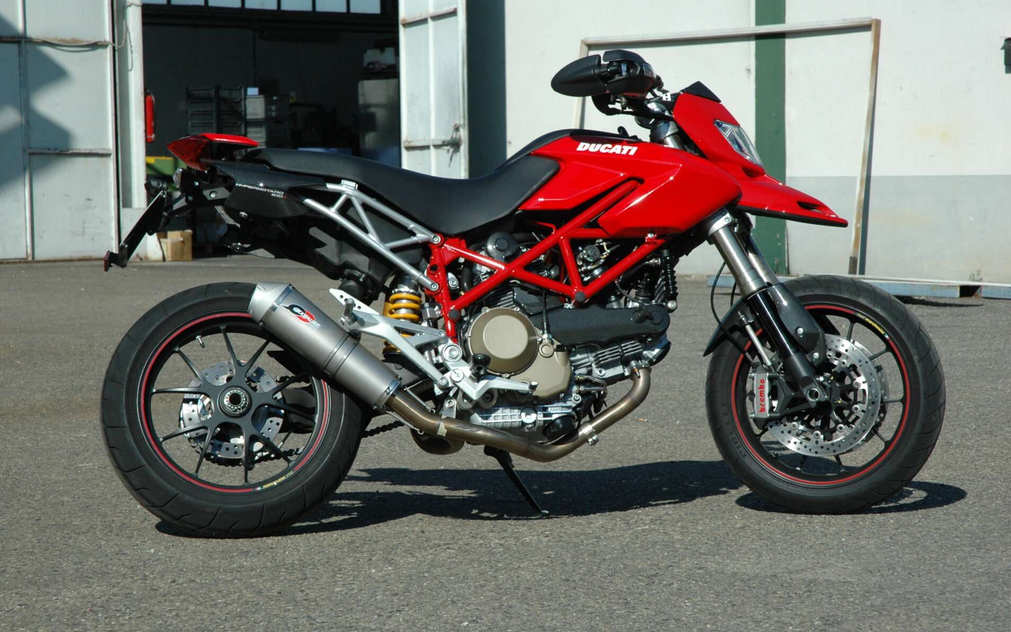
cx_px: 501
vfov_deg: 12.1
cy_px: 323
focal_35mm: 108
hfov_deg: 19.3
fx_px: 2976
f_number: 11
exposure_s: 1/500
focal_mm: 70
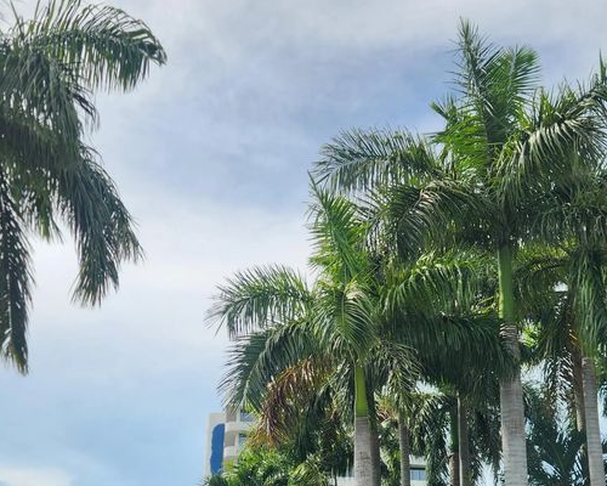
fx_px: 826
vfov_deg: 31.9
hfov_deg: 40.3
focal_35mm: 46
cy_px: 388
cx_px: 299
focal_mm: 5.4
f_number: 1.8
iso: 20
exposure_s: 1/2544
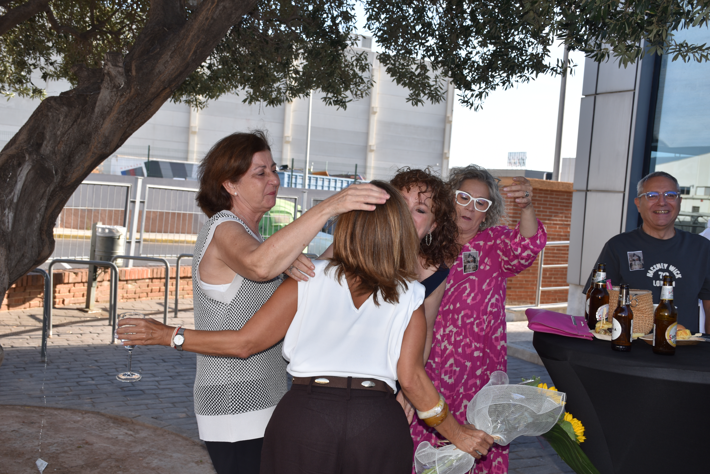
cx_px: 355
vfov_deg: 33.0
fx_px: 799
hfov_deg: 47.9
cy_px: 237
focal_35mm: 40
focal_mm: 27
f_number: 6.3
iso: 100
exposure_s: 1/160
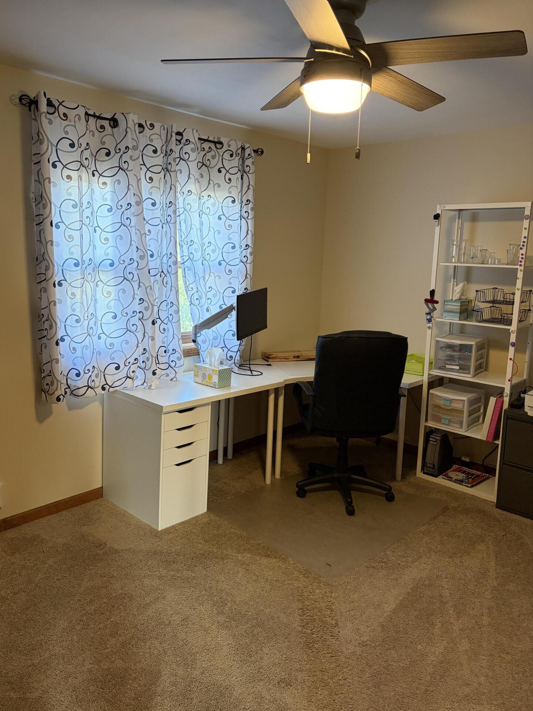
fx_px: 554
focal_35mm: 27
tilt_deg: -8.9
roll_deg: -1.6
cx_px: 257
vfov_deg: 65.3
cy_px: 345
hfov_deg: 51.3
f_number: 1.6
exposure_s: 1/60
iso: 200
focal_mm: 5.96
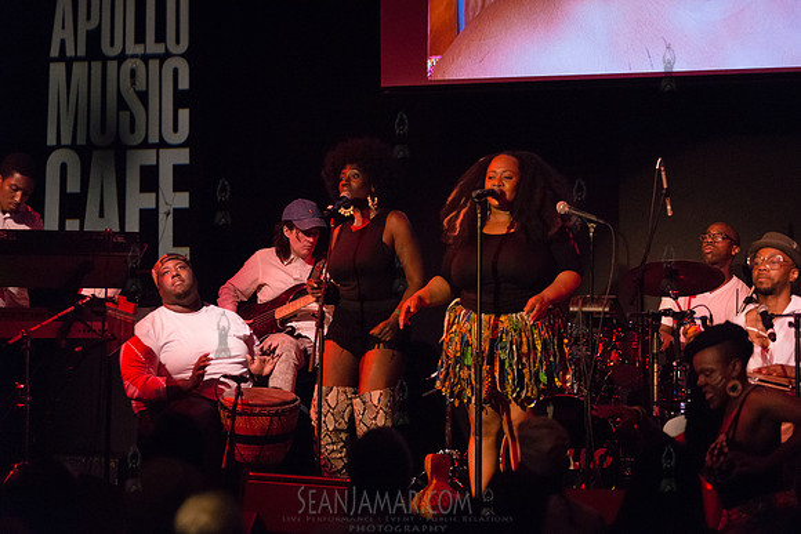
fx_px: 2782
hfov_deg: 16.4
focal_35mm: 125
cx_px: 400
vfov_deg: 11.0
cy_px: 267
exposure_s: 1/320
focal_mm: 125
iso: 4000
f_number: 2.8
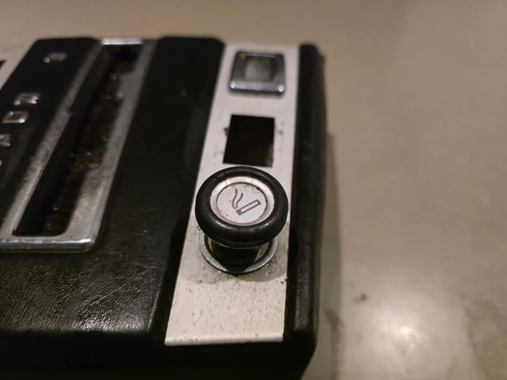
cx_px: 254
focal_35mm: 23
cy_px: 190
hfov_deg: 73.9
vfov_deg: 58.9
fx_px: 337
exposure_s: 1/100
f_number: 1.7
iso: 1600
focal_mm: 6.3
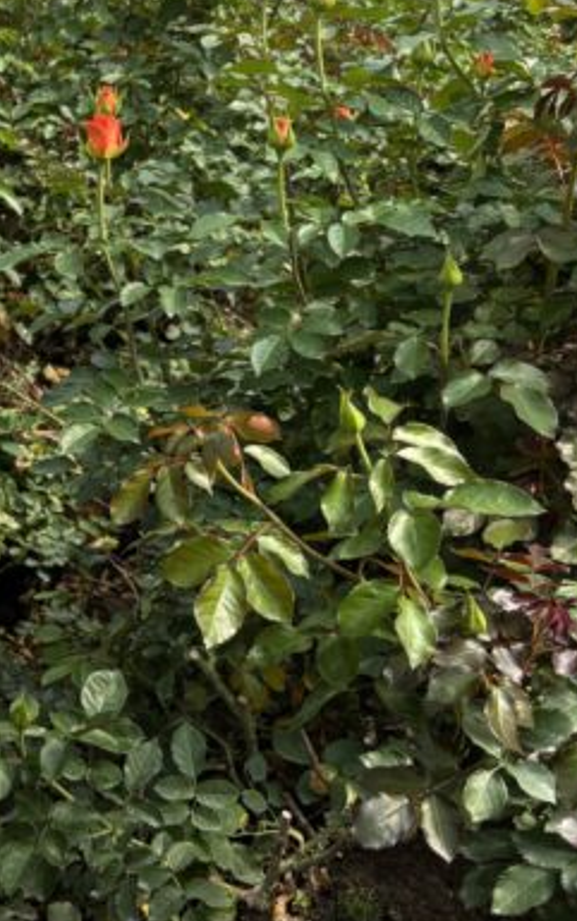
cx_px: -273
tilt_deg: -19.5
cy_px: 368
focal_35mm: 55
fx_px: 1382
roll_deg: -2.1
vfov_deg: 36.7
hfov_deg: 20.4
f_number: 1.6
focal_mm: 5.96
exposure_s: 1/1027
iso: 50
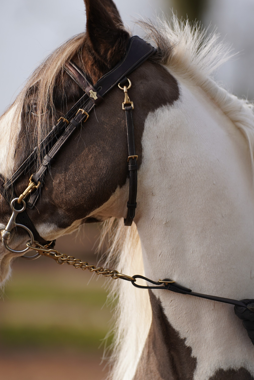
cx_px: 72
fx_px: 3491
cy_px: 150
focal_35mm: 330
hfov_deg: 4.2
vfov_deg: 6.2
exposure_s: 1/2500
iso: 100
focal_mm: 200
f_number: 2
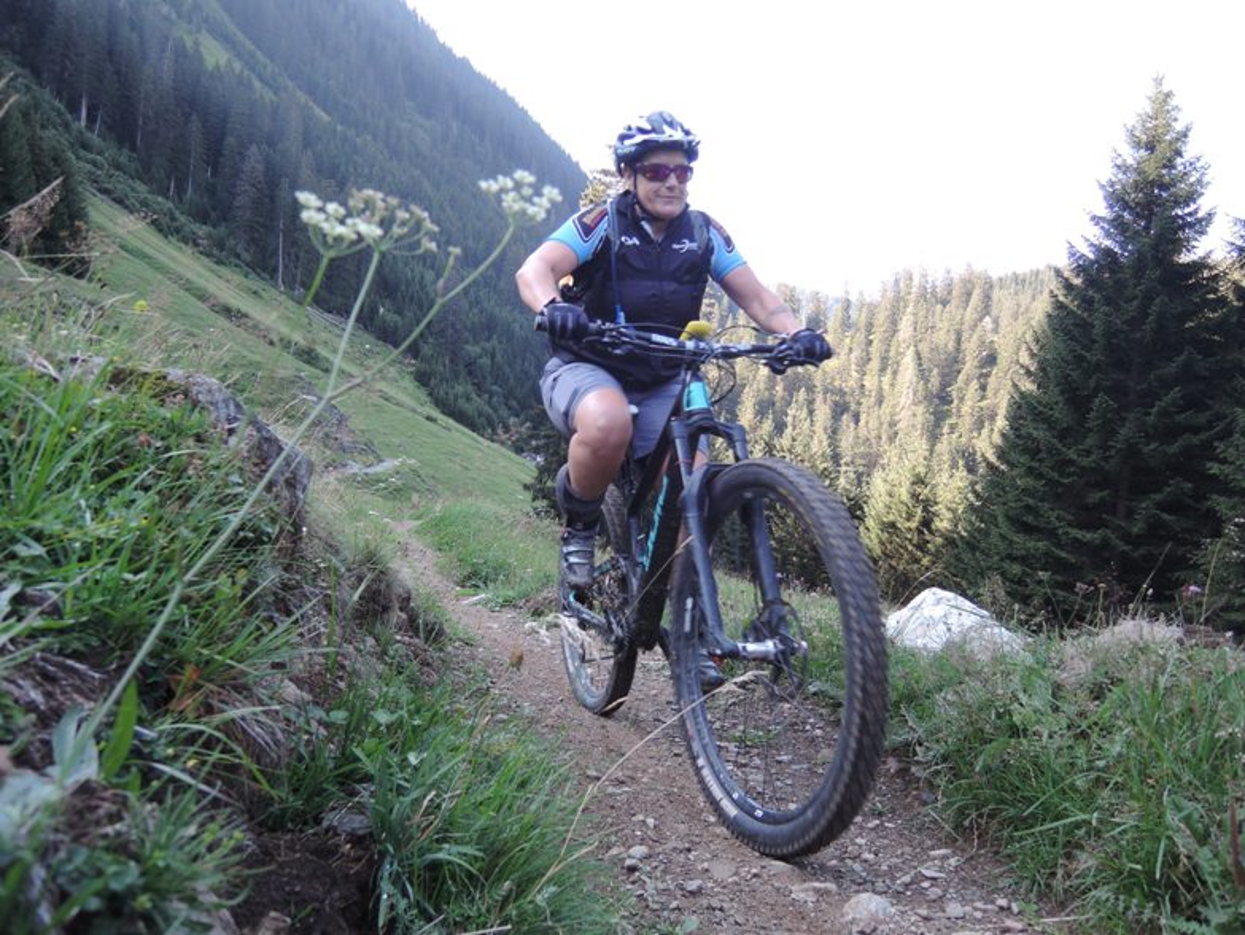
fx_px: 864
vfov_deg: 56.9
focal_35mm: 24
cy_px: 468
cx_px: 622
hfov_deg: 71.6
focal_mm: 5.1
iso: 200
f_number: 2.2
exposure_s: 1/250
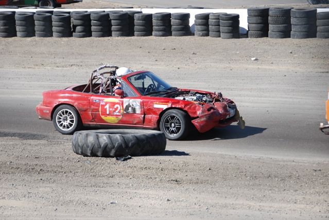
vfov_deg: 9.7
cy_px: 110
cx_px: 164
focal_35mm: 142
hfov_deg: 14.4
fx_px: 1304
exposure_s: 1/500
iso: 160
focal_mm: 95
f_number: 5.6
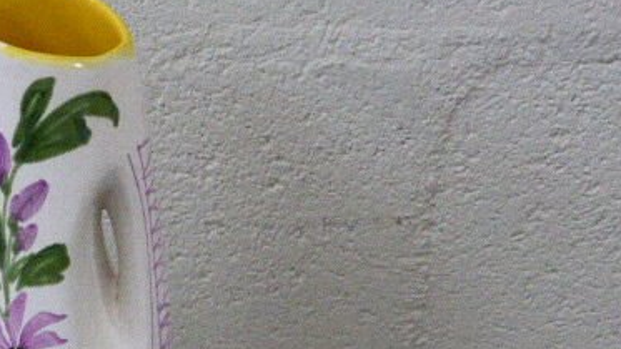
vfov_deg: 12.2
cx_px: 118
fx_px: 1631
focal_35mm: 99
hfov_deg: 21.3
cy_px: 273
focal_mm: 9
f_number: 4.4
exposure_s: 1/30
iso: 800
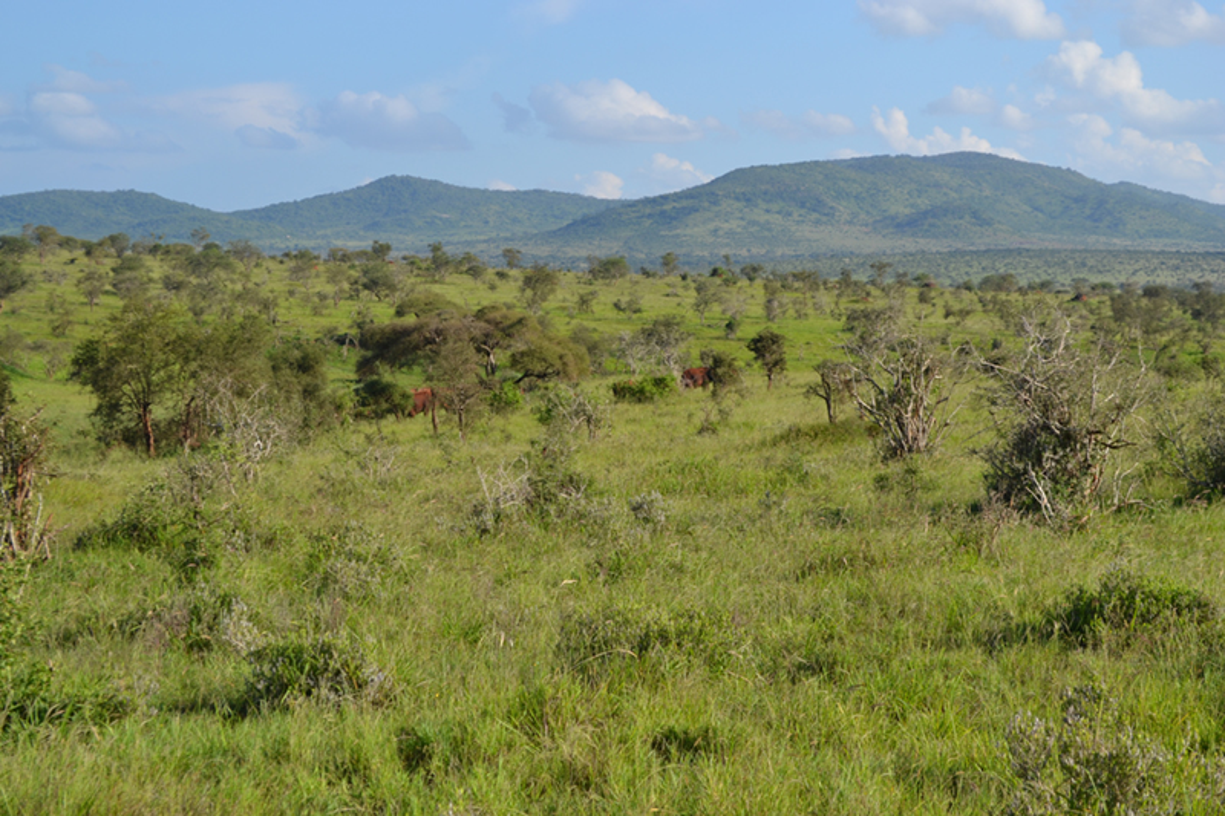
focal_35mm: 82
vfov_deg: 16.5
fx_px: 2807
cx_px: 612
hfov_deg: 24.6
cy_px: 408
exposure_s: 1/200
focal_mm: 55
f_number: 7.1
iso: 100
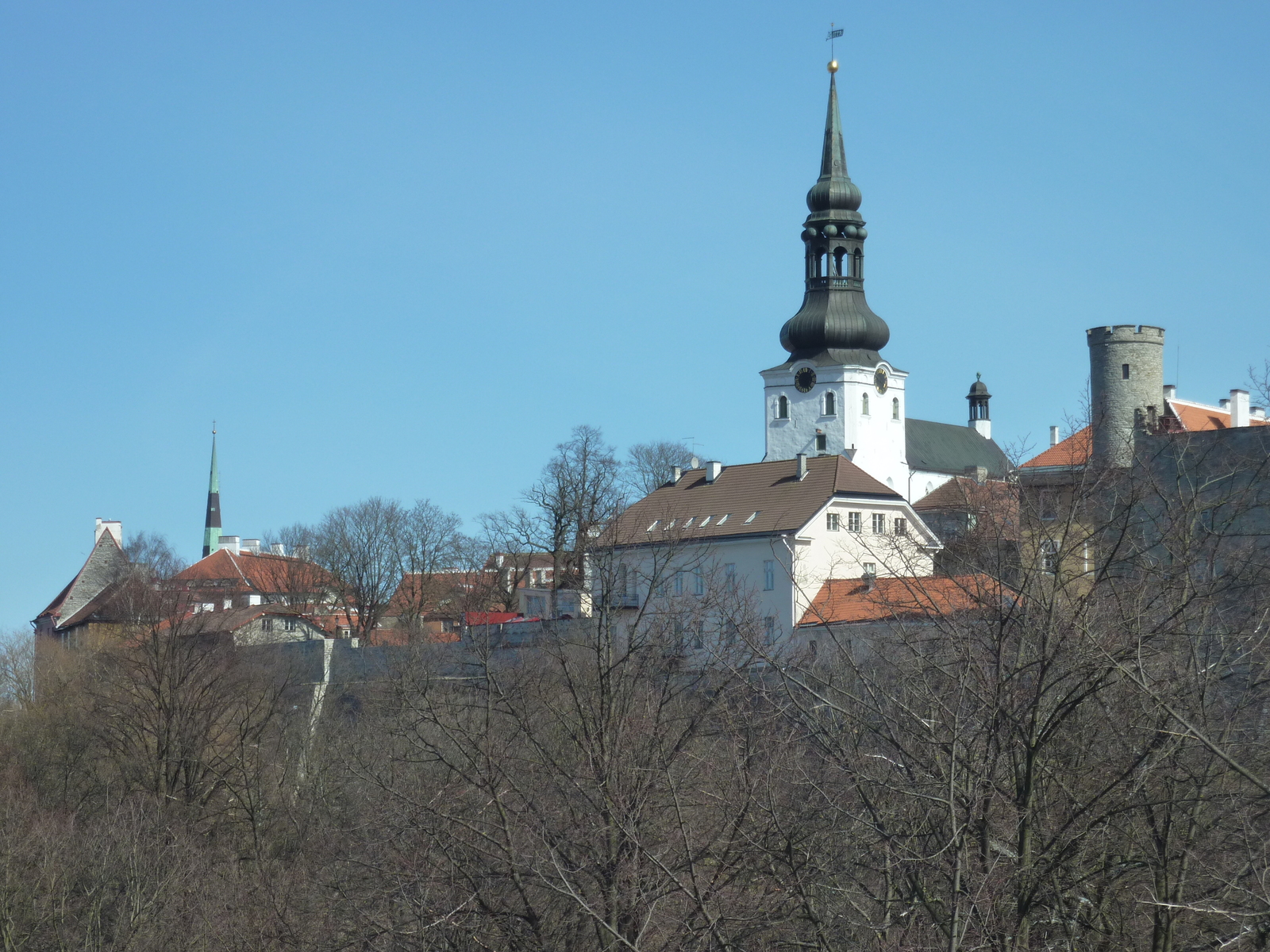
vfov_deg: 14.2
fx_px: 3816
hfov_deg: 18.9
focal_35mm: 104
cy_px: 476
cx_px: 635
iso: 125
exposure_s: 1/500
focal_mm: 17
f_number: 5
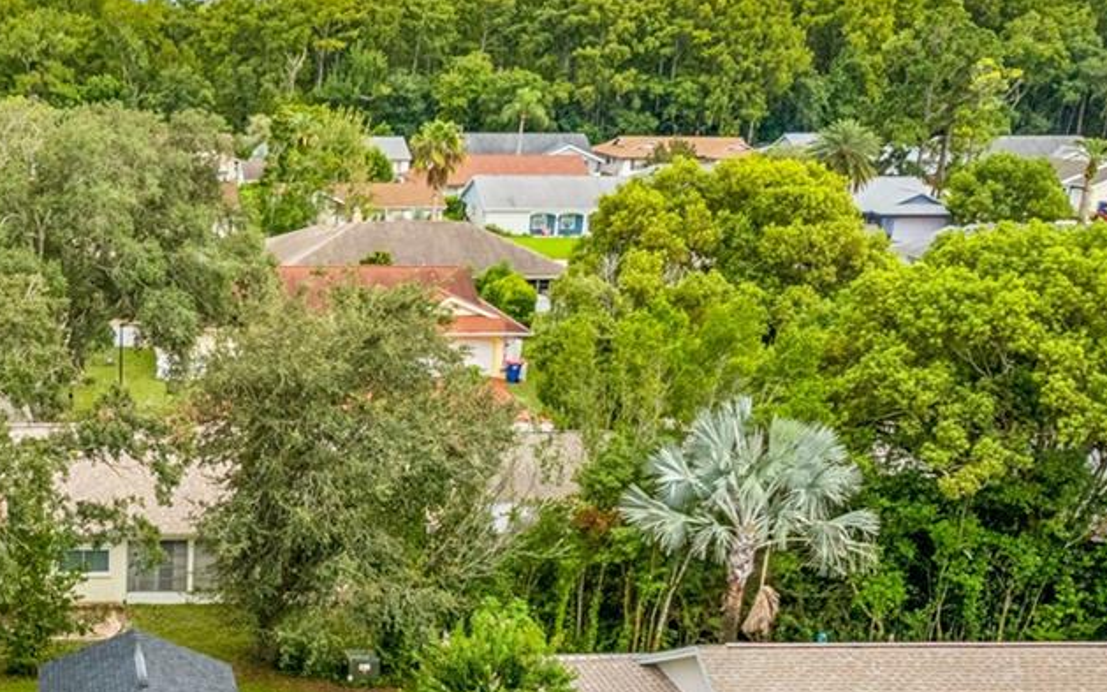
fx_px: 1719
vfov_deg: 21.7
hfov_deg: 33.1
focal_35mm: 57
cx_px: 35
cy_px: 739
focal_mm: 8.4
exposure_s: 1/800
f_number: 2.8
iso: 110
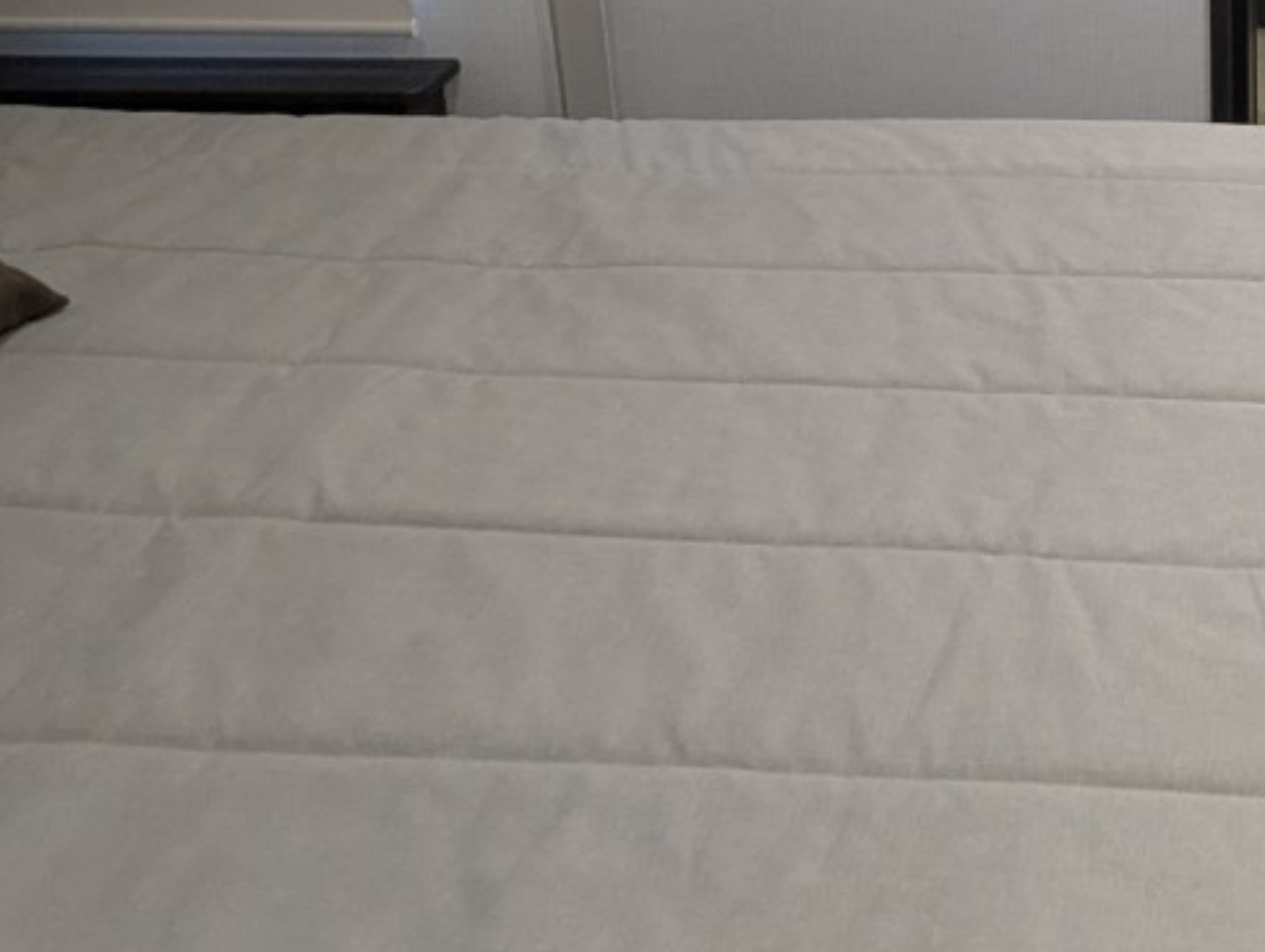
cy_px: -97
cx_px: 1272
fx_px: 1683
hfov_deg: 36.8
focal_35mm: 46
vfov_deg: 28.6
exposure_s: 1/70.7
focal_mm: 2.35
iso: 267
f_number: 2.2
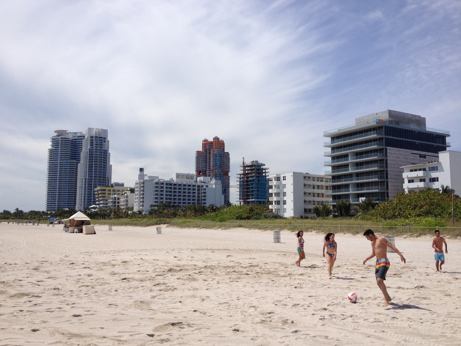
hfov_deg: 52.6
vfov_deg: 40.7
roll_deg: -0.7
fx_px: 466
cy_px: 173
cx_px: 230
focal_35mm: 35
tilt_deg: +4.5
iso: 50
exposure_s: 1/3953
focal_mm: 4.28
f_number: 2.4
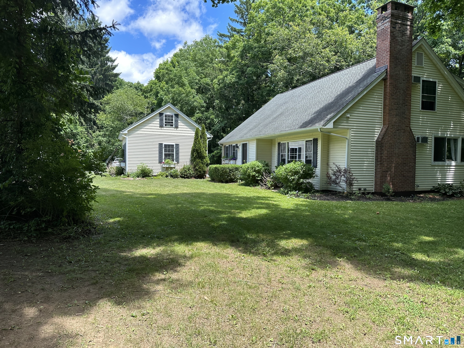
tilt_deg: -1.6
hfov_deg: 71.6
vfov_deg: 56.8
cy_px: 174
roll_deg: -0.8
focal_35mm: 24
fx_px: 322
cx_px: 232
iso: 80
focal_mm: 6.86
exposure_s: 1/864
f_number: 1.78
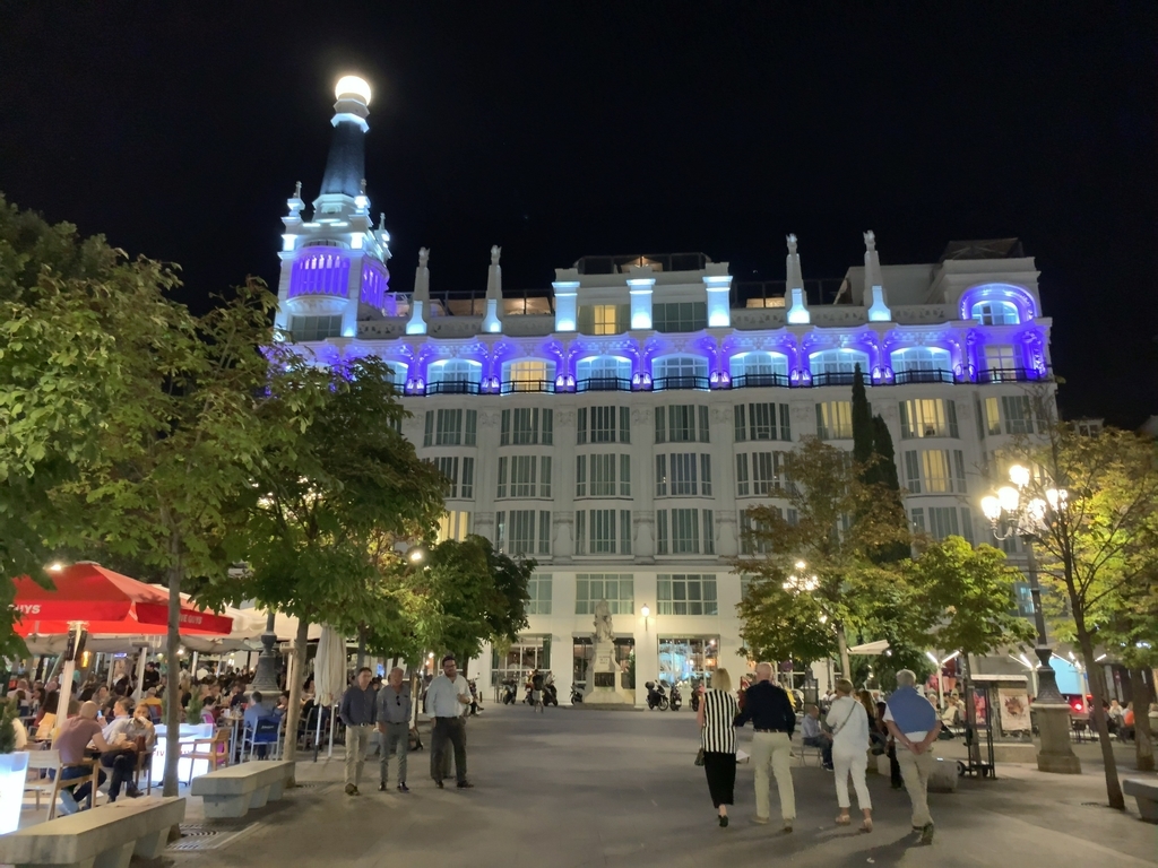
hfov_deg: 67.3
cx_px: 579
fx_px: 870
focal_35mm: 26
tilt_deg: +16.7
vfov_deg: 53.1
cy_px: 434
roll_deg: -0.1
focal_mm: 4.25
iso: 2000
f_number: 1.8
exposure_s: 1/30
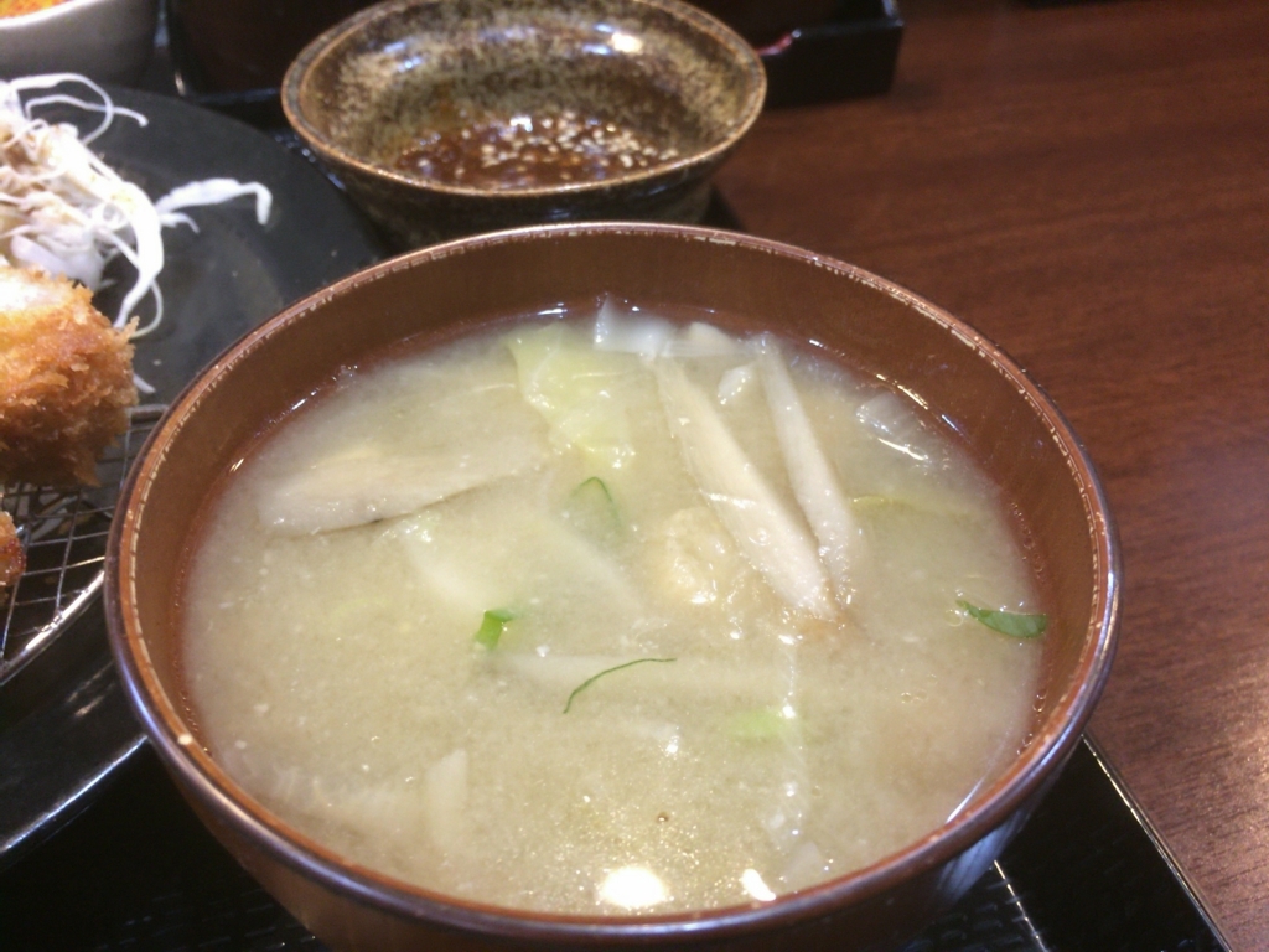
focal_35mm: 29
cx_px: 634
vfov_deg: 48.2
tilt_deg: -46.4
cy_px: 476
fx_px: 1063
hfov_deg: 61.7
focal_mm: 4.15
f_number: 2.2
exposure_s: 1/30
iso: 250
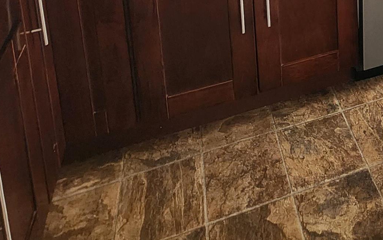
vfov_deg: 21.6
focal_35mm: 41
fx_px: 428
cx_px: 353
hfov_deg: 43.5
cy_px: -180
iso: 320
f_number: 2.2
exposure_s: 1/60
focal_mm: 2.2
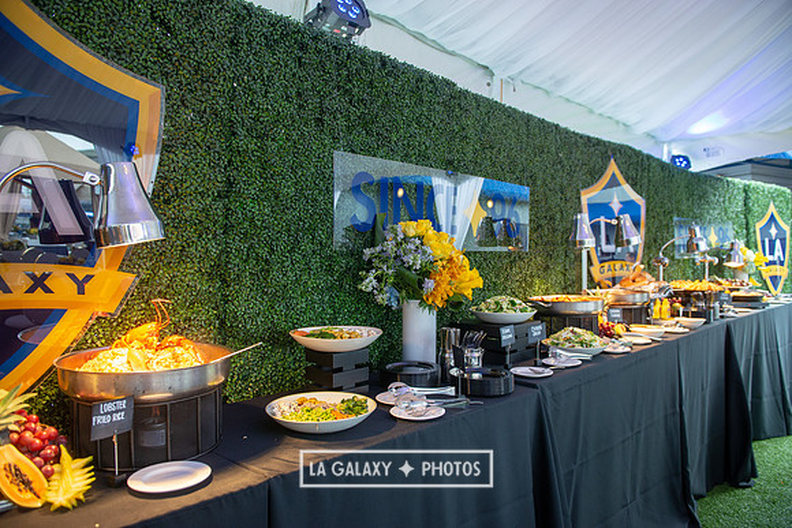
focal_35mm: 24
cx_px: 396
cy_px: 264
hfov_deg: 73.7
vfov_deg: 53.2
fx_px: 528
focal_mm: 24
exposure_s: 1/160
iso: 500
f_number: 3.5
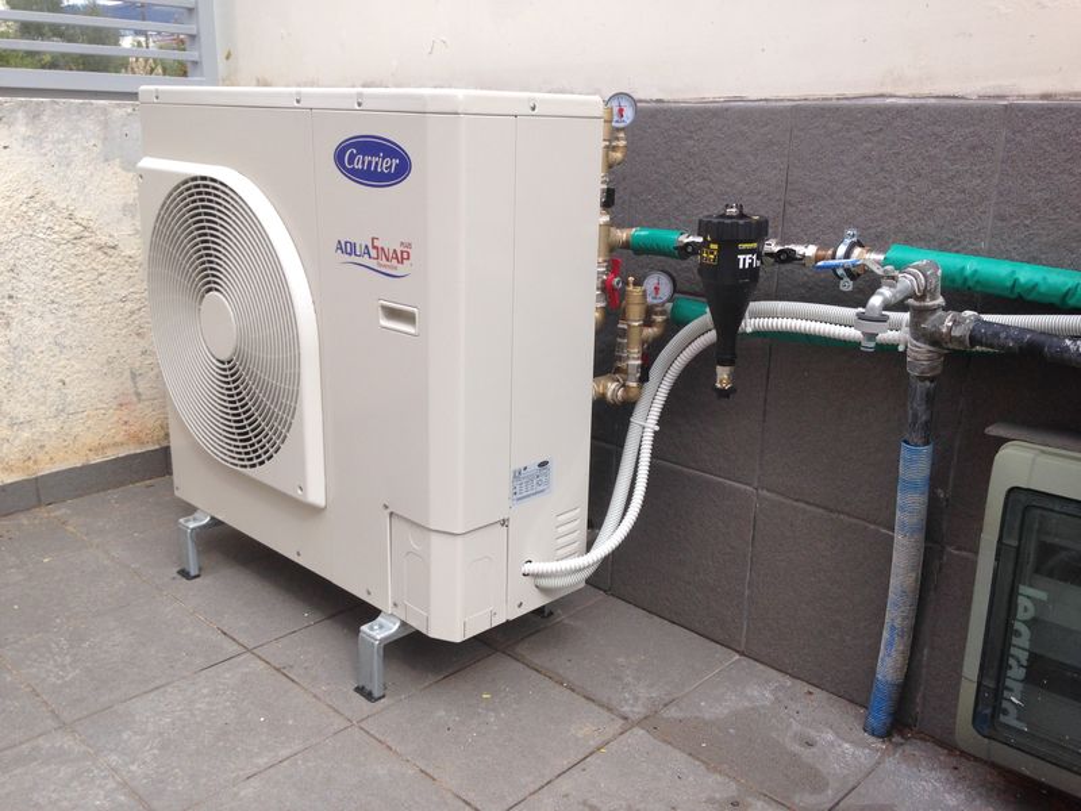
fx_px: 1031
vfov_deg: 42.9
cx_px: 540
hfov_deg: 55.4
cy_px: 406
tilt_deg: -15.8
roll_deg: +0.1
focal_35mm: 33
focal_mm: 4.12
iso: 50
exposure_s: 1/559
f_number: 2.4
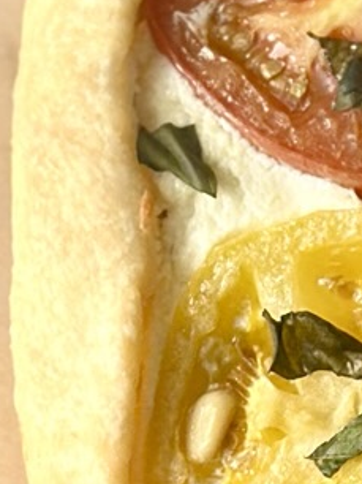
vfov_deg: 6.3
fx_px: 4384
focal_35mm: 314
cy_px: -9
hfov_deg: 4.5
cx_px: 1092
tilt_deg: -76.3
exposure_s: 1/864
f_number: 1.78
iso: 80
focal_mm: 6.86
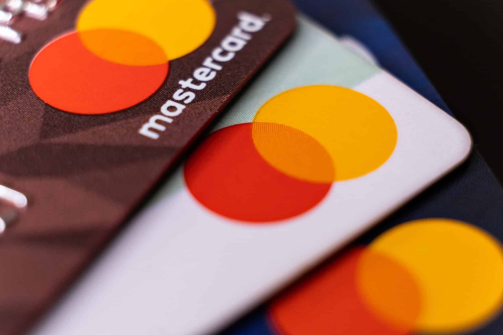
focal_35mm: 90
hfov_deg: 22.6
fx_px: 1257
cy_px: 159
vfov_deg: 15.2
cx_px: 238
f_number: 4
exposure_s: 1/125
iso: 500
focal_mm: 55
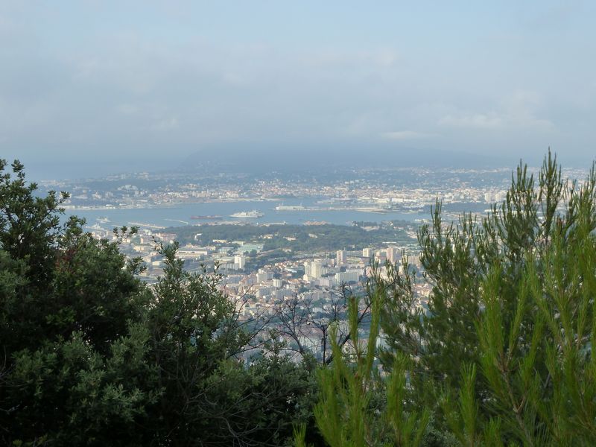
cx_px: 298
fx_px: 1016
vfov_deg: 24.8
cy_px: 224
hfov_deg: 32.7
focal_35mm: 59
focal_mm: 9.7
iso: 125
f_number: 3.9
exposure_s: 1/400
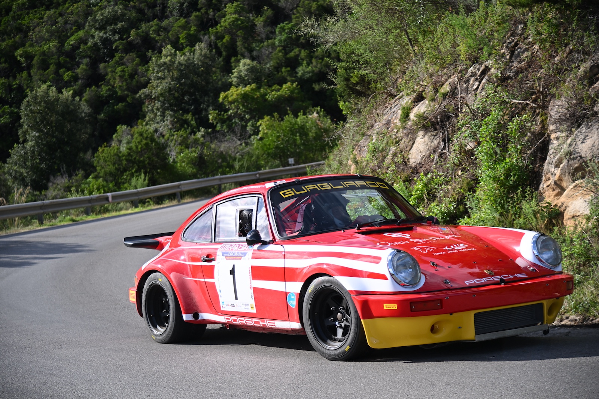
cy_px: 200
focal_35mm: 78
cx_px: 300
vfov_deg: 17.5
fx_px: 1298
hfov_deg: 26.0
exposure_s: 1/2000
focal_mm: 78
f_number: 4
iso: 250
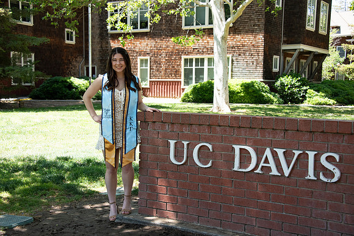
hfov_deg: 39.6
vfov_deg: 27.0
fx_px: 492
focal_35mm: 50
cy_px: 118
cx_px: 177
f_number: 5.6
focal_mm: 50
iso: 640
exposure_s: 1/320
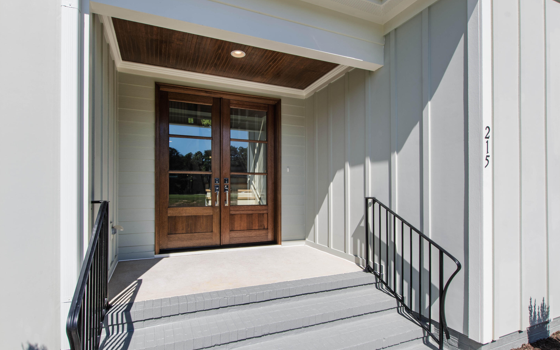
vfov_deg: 66.3
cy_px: 186
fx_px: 268
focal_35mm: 18
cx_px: 278
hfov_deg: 92.6
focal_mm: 11
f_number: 9
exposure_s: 1/125
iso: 100
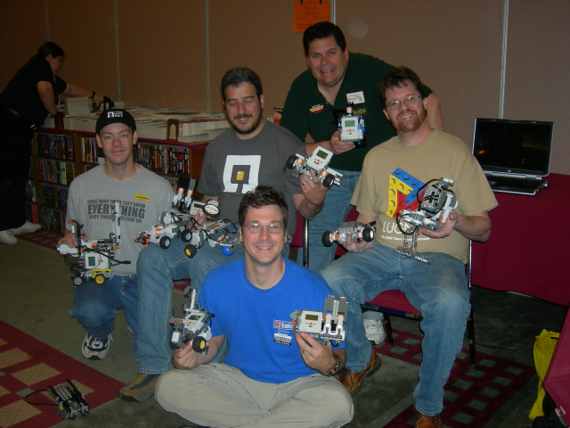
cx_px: 285
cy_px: 214
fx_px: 626
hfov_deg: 49.0
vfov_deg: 37.7
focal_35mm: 38
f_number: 2.8
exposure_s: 1/60.1
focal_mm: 8
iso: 104
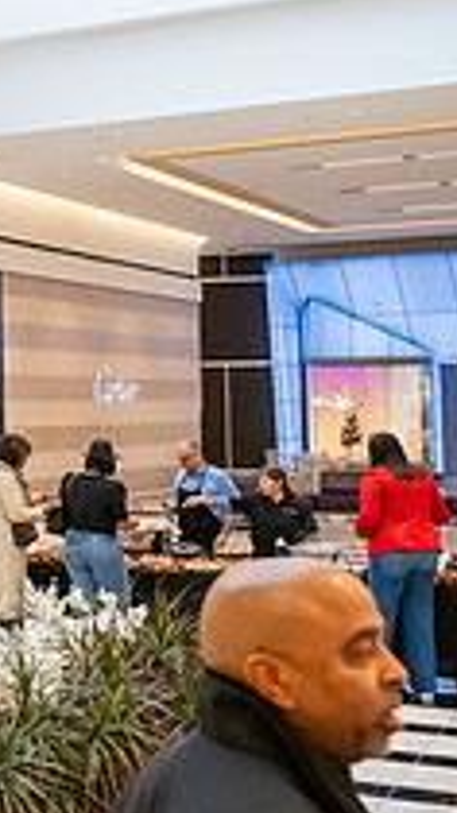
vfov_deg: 29.7
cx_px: -379
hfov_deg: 14.7
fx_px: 1531
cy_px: 339
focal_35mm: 71
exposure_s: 1/1000
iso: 3200
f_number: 3.5
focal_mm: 24
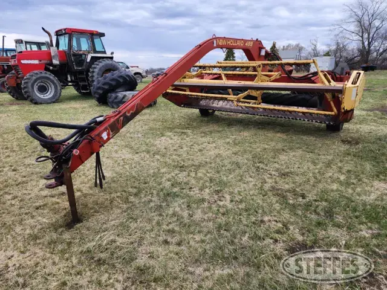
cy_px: 145
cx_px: 194
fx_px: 257
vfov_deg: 58.9
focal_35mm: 23
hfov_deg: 73.9
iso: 12
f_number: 1.8
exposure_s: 1/575
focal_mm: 6.4
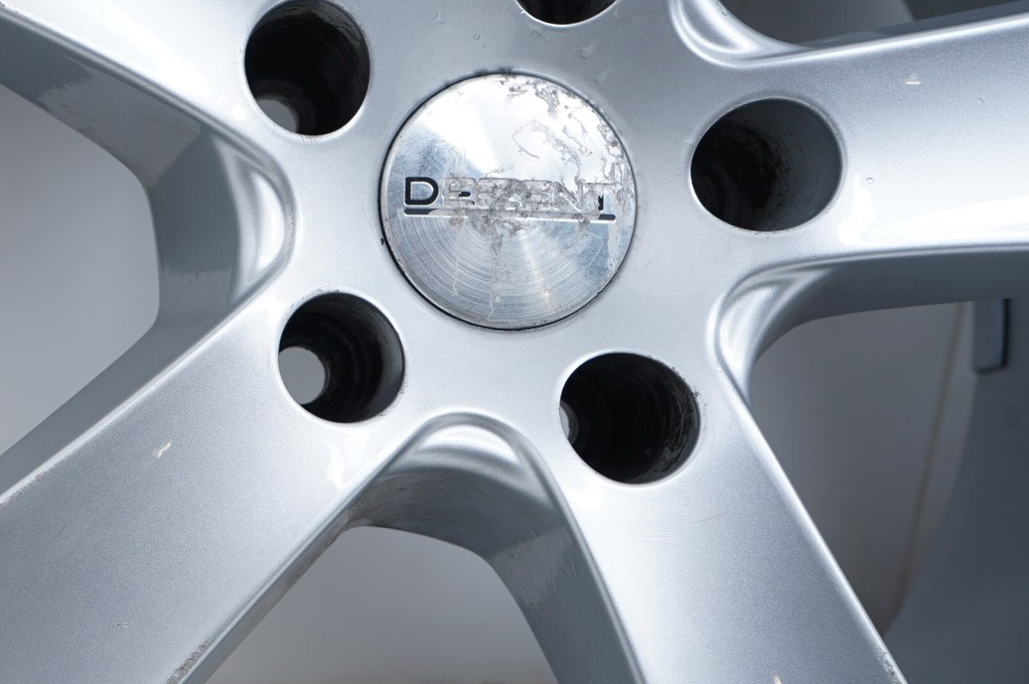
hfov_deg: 30.5
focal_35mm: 63
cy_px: 404
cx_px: 107
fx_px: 1799
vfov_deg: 21.5
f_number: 7.1
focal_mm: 34
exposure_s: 1/100
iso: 250
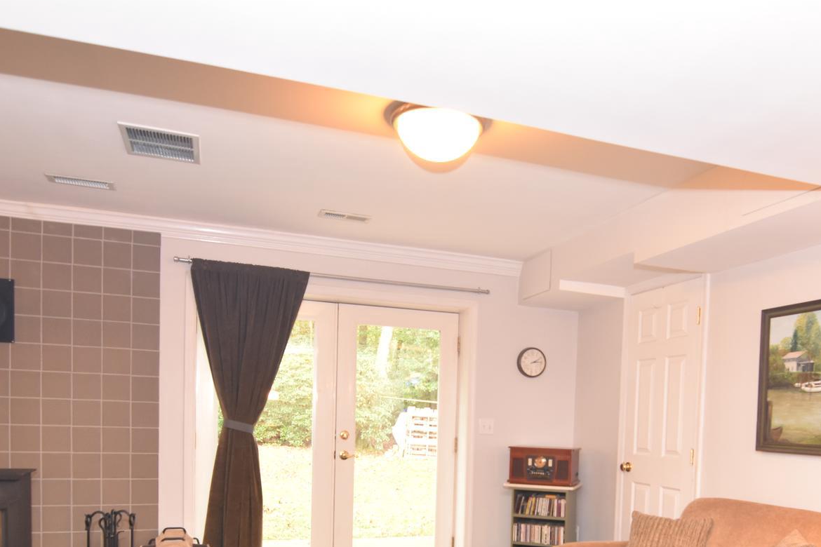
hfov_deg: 63.4
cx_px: 482
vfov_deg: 42.6
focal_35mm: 29
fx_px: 658
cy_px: 457
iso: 800
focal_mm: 11
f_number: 3.2
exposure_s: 1/60
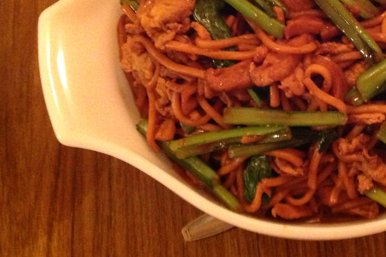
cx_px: 308
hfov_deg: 31.6
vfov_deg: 21.7
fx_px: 665
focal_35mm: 62
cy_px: 57
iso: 800
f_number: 2.4
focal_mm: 4.28
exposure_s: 1/15
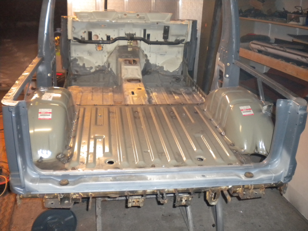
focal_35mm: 35
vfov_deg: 40.7
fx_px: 311
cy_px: 116
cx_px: 154
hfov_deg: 52.6
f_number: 3.1
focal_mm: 6.3
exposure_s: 1/30
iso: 400
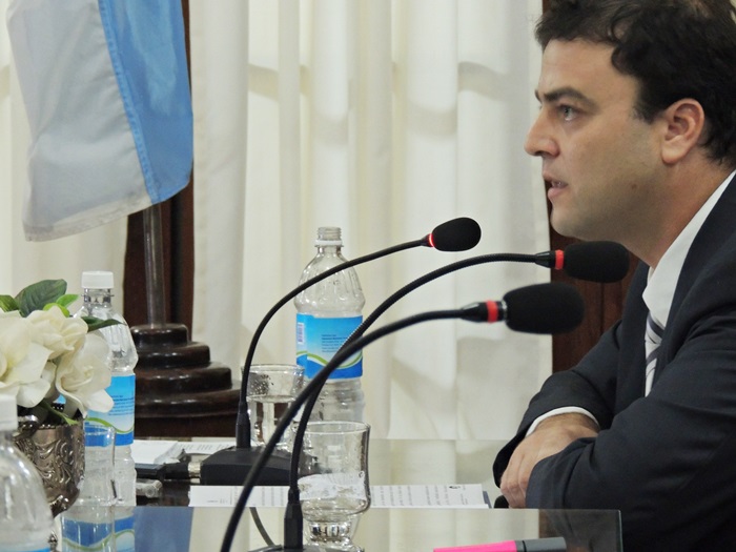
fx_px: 4784
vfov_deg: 6.6
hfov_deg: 8.8
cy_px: 276
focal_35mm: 225
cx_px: 368
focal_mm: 40.1
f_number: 4.6
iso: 800
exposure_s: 1/8
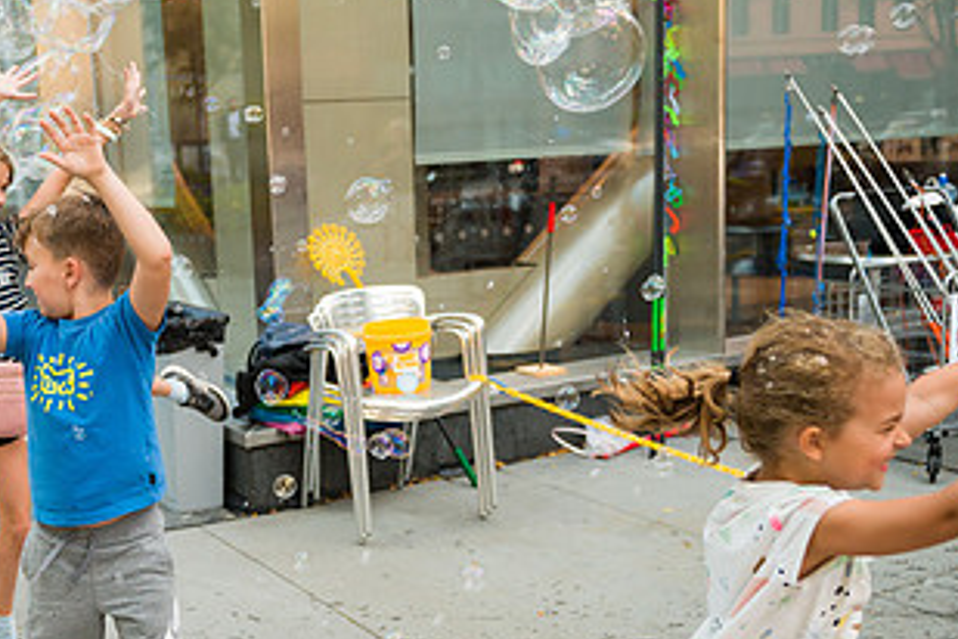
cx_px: 217
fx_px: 1197
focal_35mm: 45
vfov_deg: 29.8
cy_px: 357
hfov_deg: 42.0
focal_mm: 24
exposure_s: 1/1600
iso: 800
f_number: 3.2
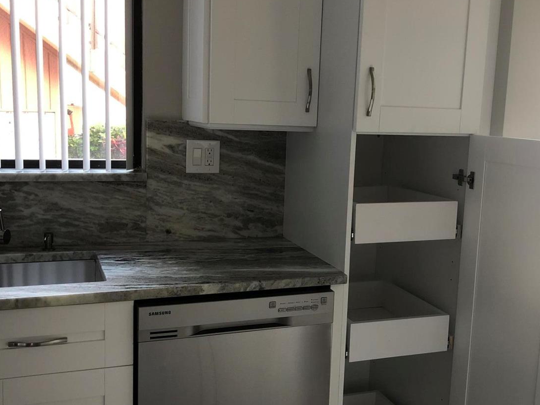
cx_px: 297
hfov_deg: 45.7
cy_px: 211
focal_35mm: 41
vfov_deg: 35.1
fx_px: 640
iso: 32
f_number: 1.8
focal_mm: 3.99
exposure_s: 1/30
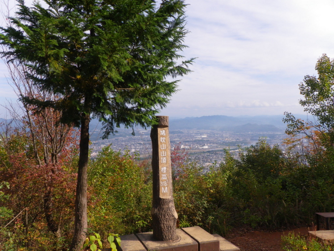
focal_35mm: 35
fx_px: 338
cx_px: 167
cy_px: 126
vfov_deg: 40.7
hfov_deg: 52.6
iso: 64
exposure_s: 1/200
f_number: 6.3
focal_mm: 6.2
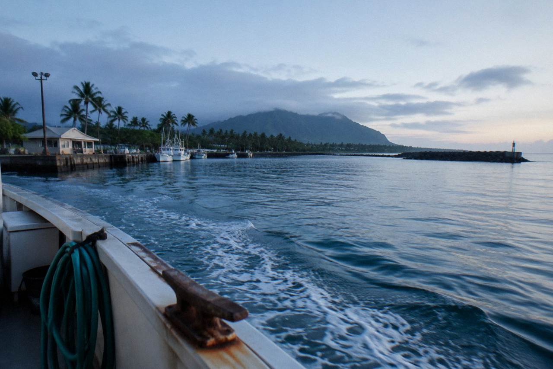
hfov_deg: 54.4
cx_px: 276
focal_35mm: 35
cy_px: 184
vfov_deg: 37.8
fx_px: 538
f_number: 2.5
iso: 6400
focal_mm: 35
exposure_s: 1/320
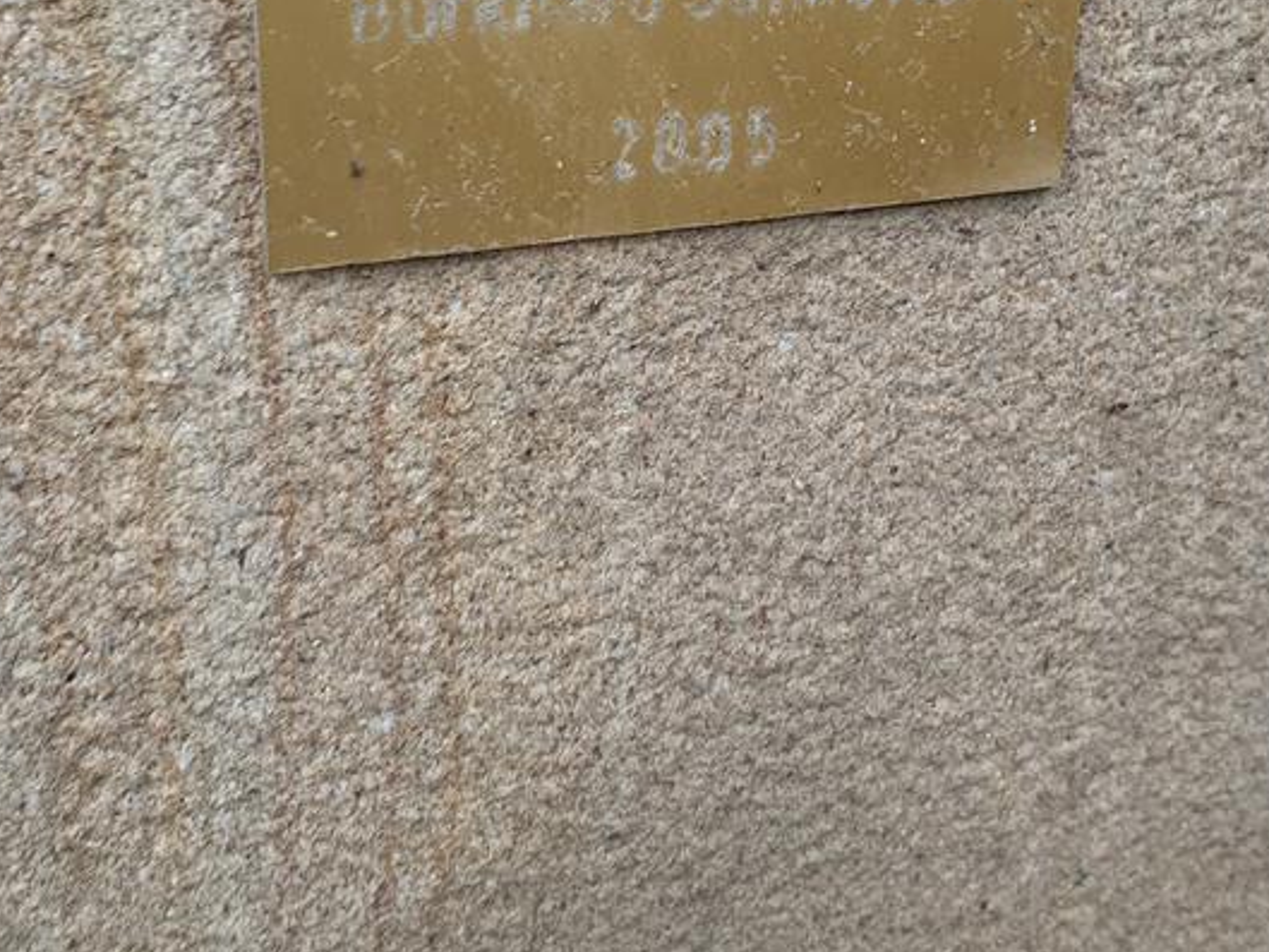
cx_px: 672
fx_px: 2163
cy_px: 240
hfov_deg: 32.7
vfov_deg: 24.6
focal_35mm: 59
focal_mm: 4.3
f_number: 2.4
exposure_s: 1/50
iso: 64
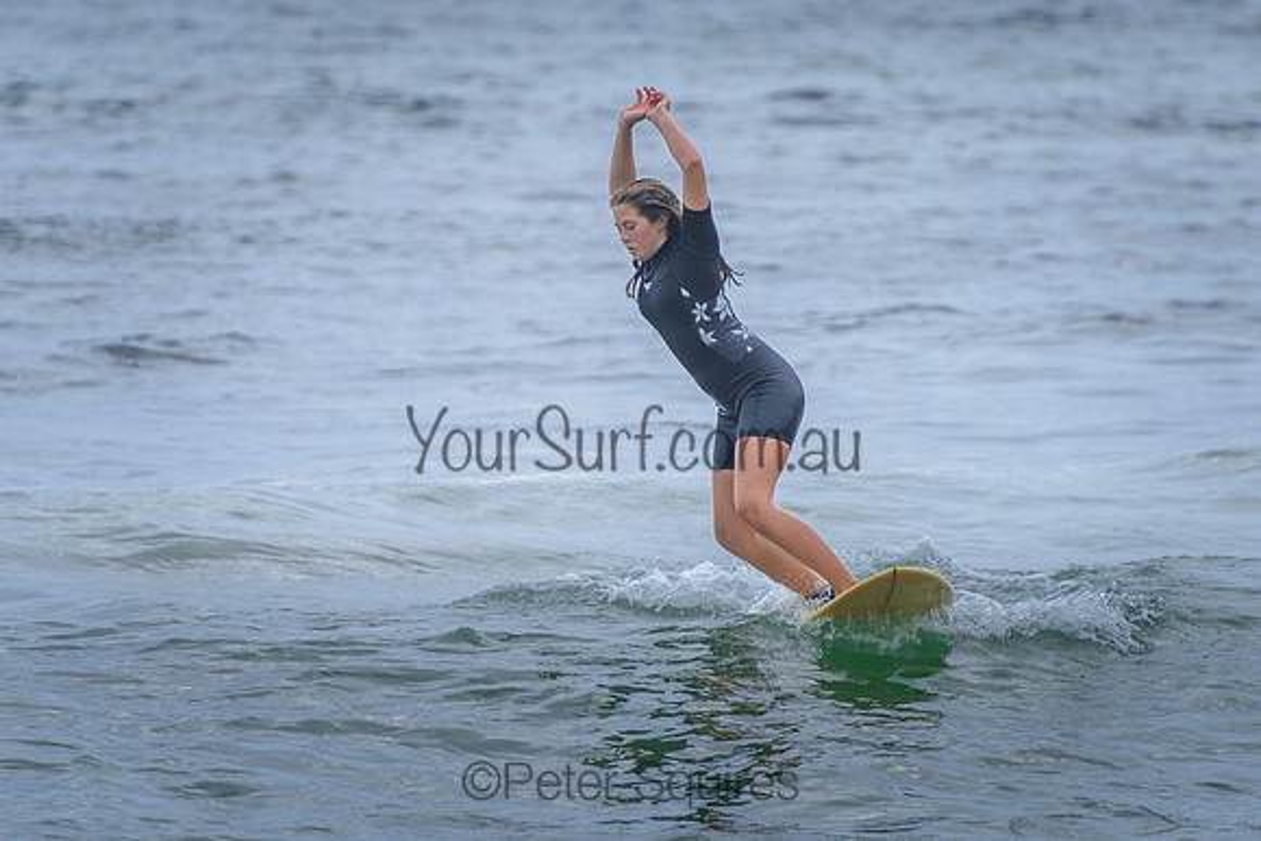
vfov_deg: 2.8
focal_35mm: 490
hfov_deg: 4.2
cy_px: 371
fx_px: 17178
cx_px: 691
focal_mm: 400
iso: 200
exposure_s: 1/1600
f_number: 5.6
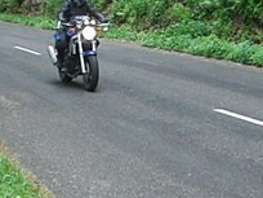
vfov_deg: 13.2
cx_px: 49
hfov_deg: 17.4
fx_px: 851
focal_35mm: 112
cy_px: 47
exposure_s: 1/250
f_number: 2.7
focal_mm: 6.2
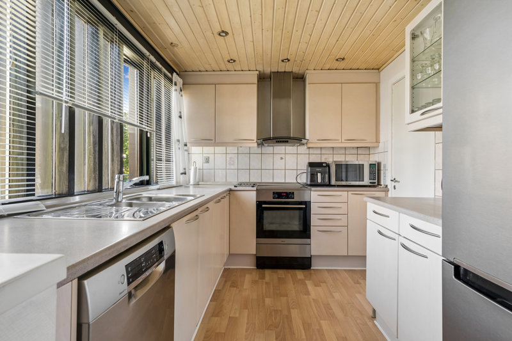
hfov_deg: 84.0
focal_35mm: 20
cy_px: 170
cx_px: 256
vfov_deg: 61.9
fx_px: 284
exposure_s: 1/50
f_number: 7.1
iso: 800
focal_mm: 20
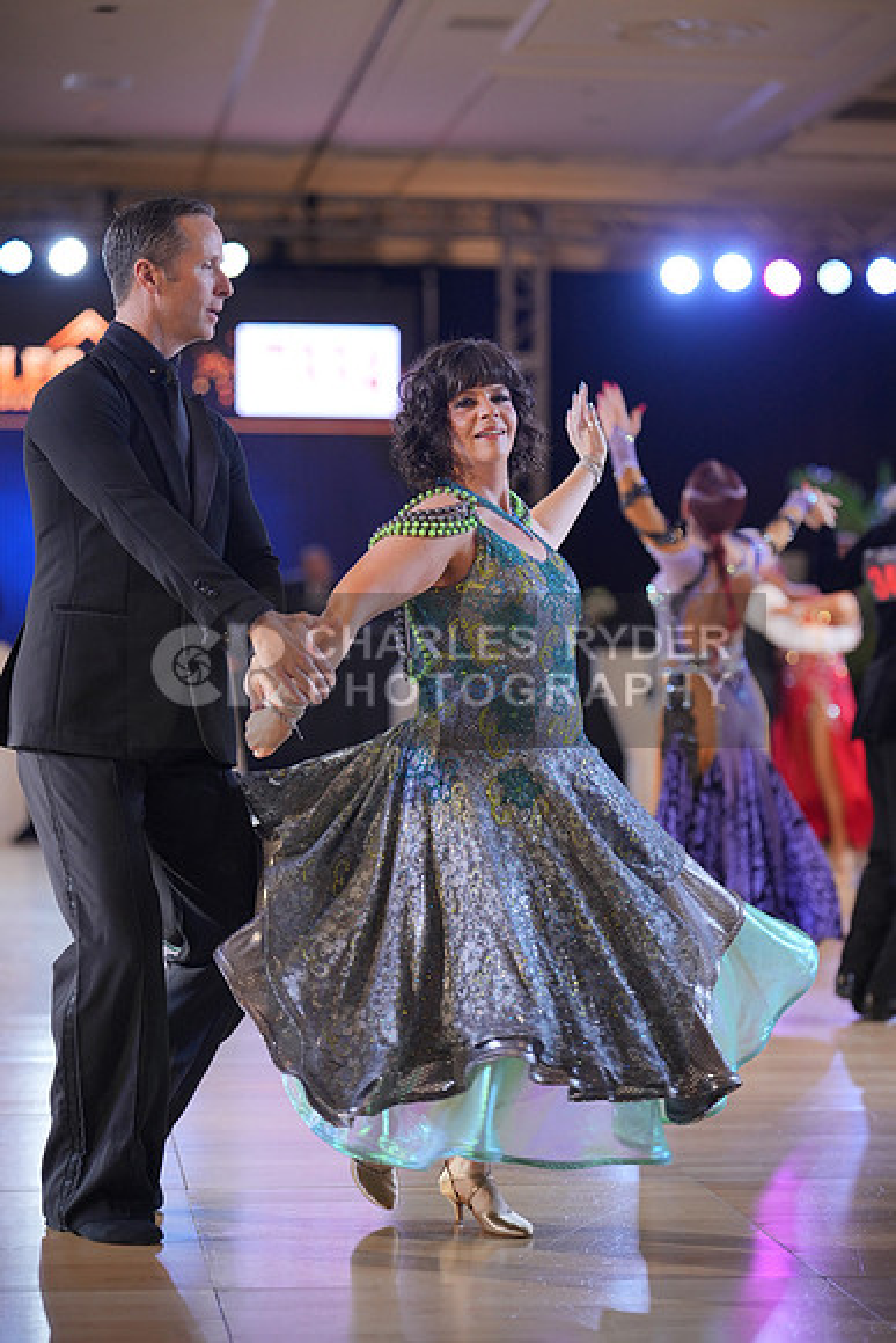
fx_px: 2985
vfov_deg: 25.4
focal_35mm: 80
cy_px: 672
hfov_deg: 17.1
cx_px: 448
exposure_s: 1/500
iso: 1000
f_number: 2
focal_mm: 80
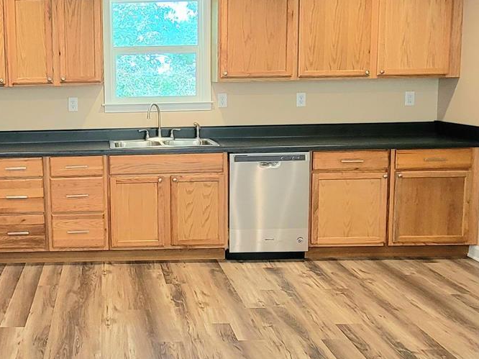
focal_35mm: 40
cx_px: 89
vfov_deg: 35.8
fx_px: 553
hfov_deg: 44.3
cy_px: 136
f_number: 2.2
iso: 250
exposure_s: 1/59.2
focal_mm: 2.2
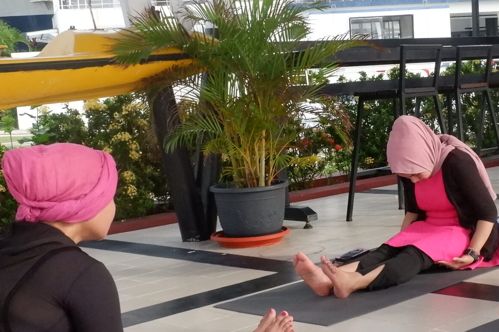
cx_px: 414
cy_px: 190
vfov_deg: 19.4
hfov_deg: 28.1
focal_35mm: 70
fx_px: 970
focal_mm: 21.1
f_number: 13
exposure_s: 1/500
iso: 4000
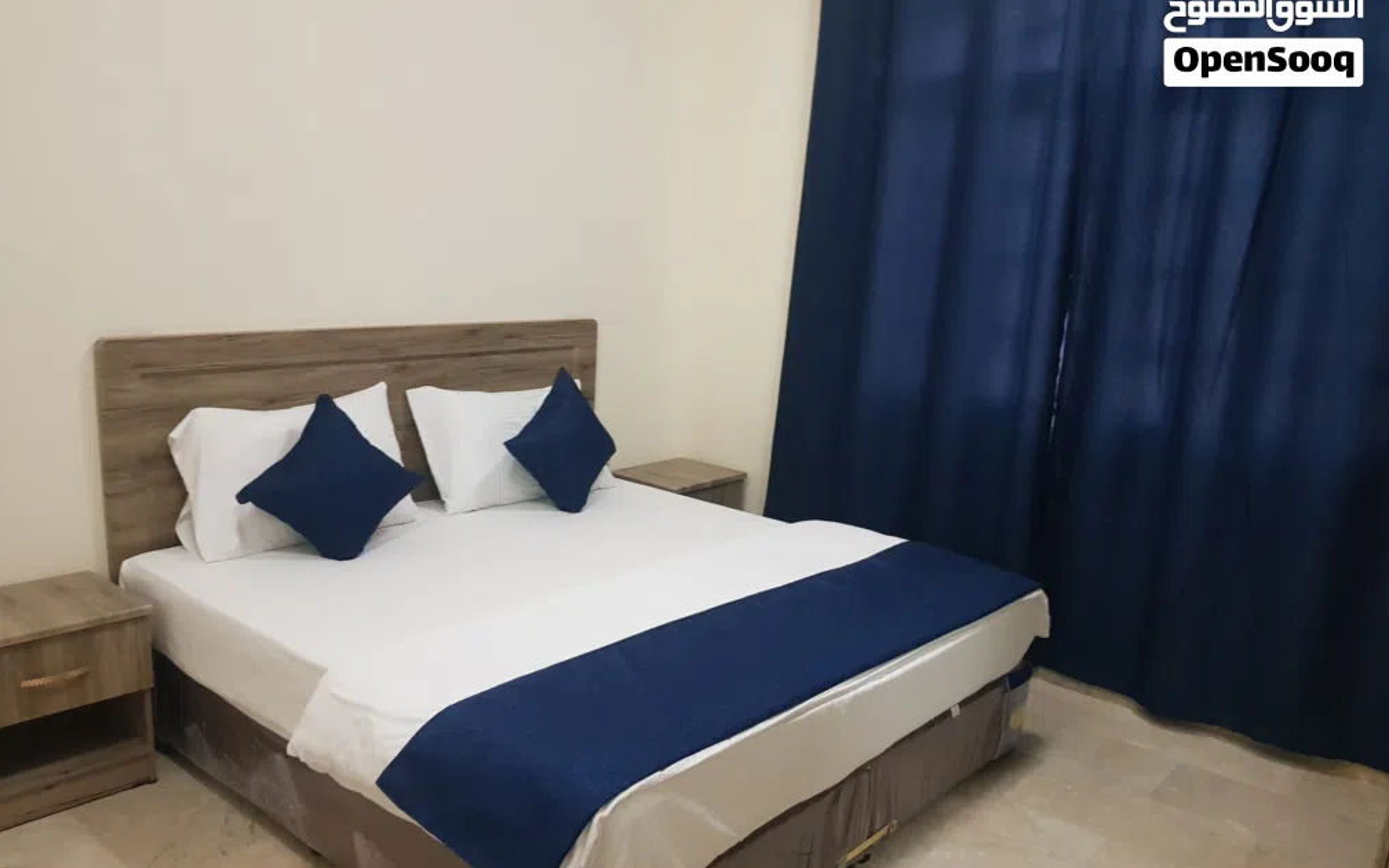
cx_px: 692
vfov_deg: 44.5
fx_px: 1060
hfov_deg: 66.5
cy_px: 484
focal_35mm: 28
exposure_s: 1/50
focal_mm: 4.3
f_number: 1.7
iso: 500
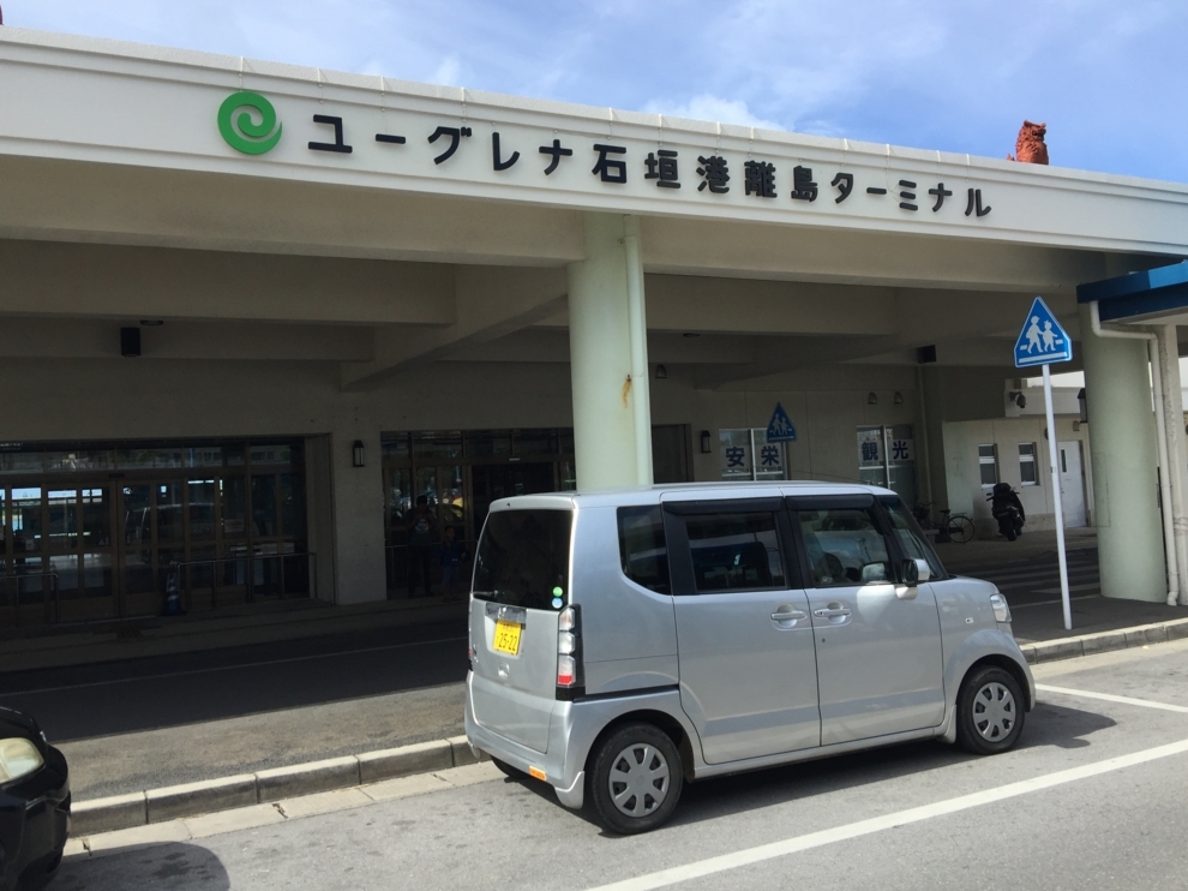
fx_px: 1029
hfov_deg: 60.0
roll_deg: +1.3
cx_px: 592
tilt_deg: +2.4
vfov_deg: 46.8
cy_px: 431
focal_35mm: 30
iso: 32
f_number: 2.2
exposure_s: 1/1199
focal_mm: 4.15
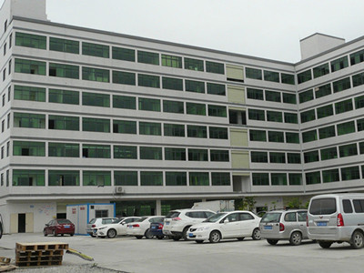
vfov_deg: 32.2
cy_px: 136
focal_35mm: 45
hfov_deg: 42.1
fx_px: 473
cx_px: 182
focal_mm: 4.6
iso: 100
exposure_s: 1/200
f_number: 5
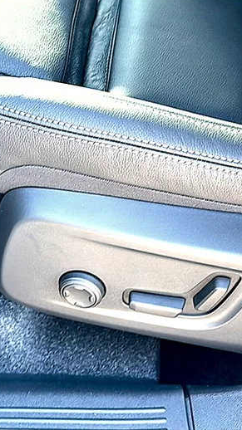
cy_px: 214
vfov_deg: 39.2
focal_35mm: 53
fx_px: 605
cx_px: 146
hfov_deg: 22.6
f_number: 1.78
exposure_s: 1/64
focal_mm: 6.86
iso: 100
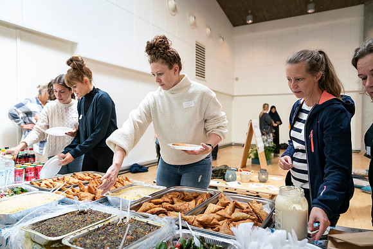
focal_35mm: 25
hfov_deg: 71.5
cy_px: 124
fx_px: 259
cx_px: 186
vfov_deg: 51.3
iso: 3200
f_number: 2.8
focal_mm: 25
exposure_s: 1/160
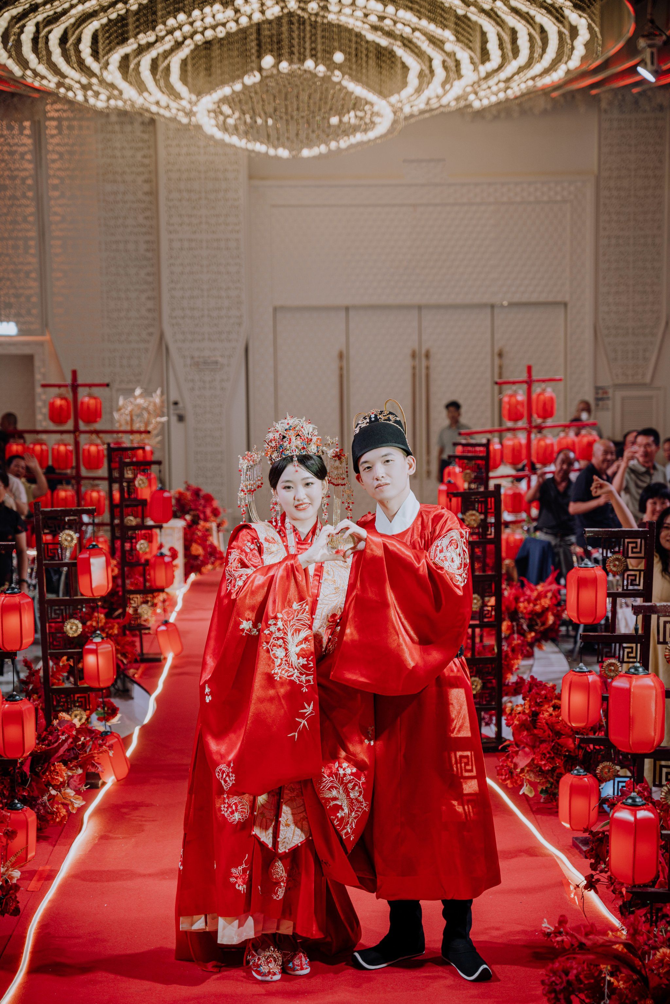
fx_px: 1836
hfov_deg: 20.7
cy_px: 502
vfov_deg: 30.6
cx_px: 335
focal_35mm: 66
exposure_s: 1/161
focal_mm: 65.8
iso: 160
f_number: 2.8
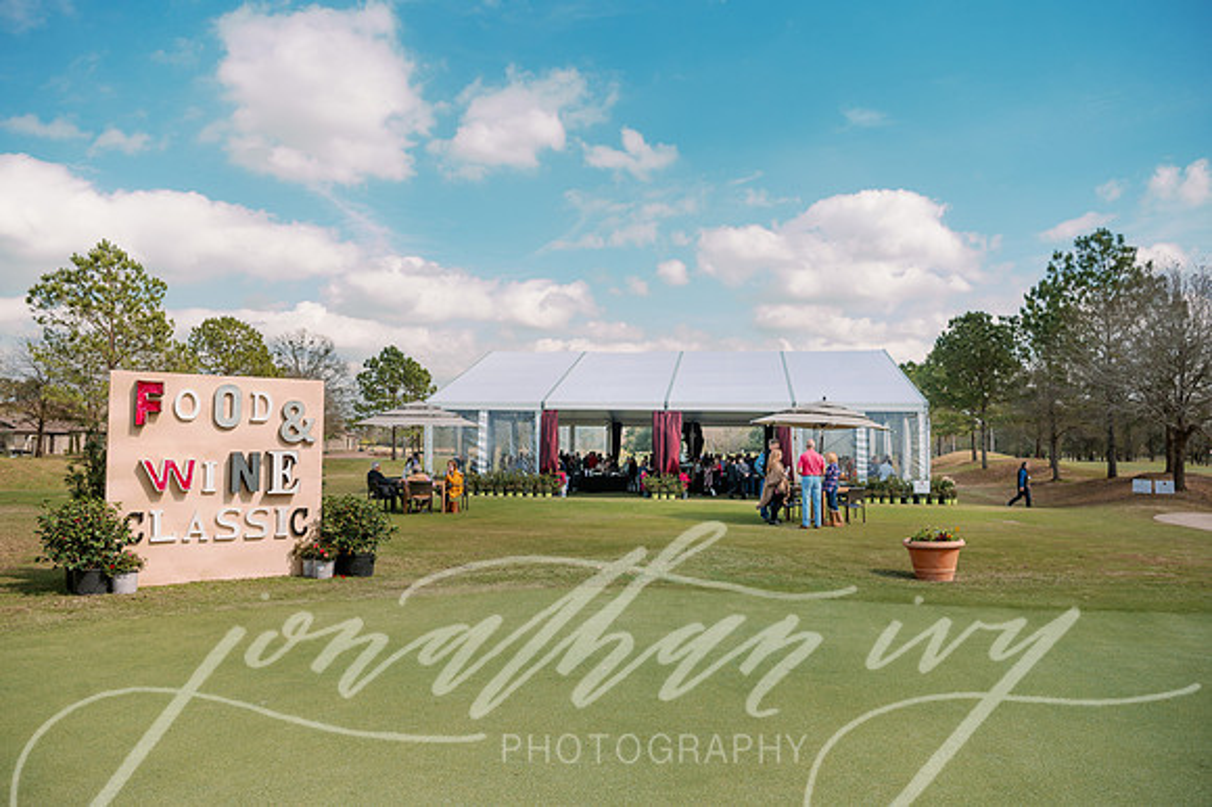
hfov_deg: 65.5
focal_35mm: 28
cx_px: 606
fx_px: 942
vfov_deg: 46.4
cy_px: 404
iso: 64
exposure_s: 1/800
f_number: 4.5
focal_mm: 28
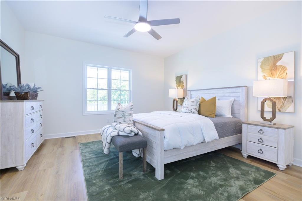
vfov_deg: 73.7
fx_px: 134
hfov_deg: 96.8
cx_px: 151
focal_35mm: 16
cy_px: 100
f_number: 9
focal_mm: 16
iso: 2000
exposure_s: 1/125
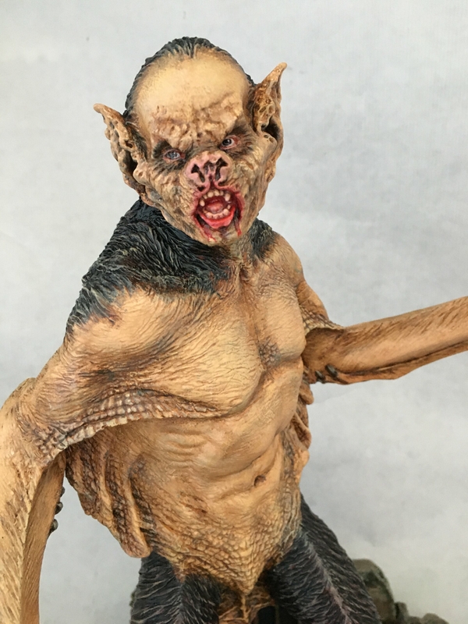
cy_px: 312
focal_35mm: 29
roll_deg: +2.0
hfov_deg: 48.2
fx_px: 523
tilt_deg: -10.5
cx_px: 234
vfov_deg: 61.7
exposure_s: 1/17
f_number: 2.2
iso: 400
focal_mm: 4.15
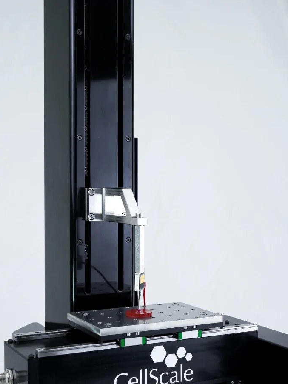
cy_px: 202
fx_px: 655
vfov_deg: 32.7
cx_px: 153
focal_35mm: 59
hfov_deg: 24.8
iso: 640
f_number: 9
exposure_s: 1/125
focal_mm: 37
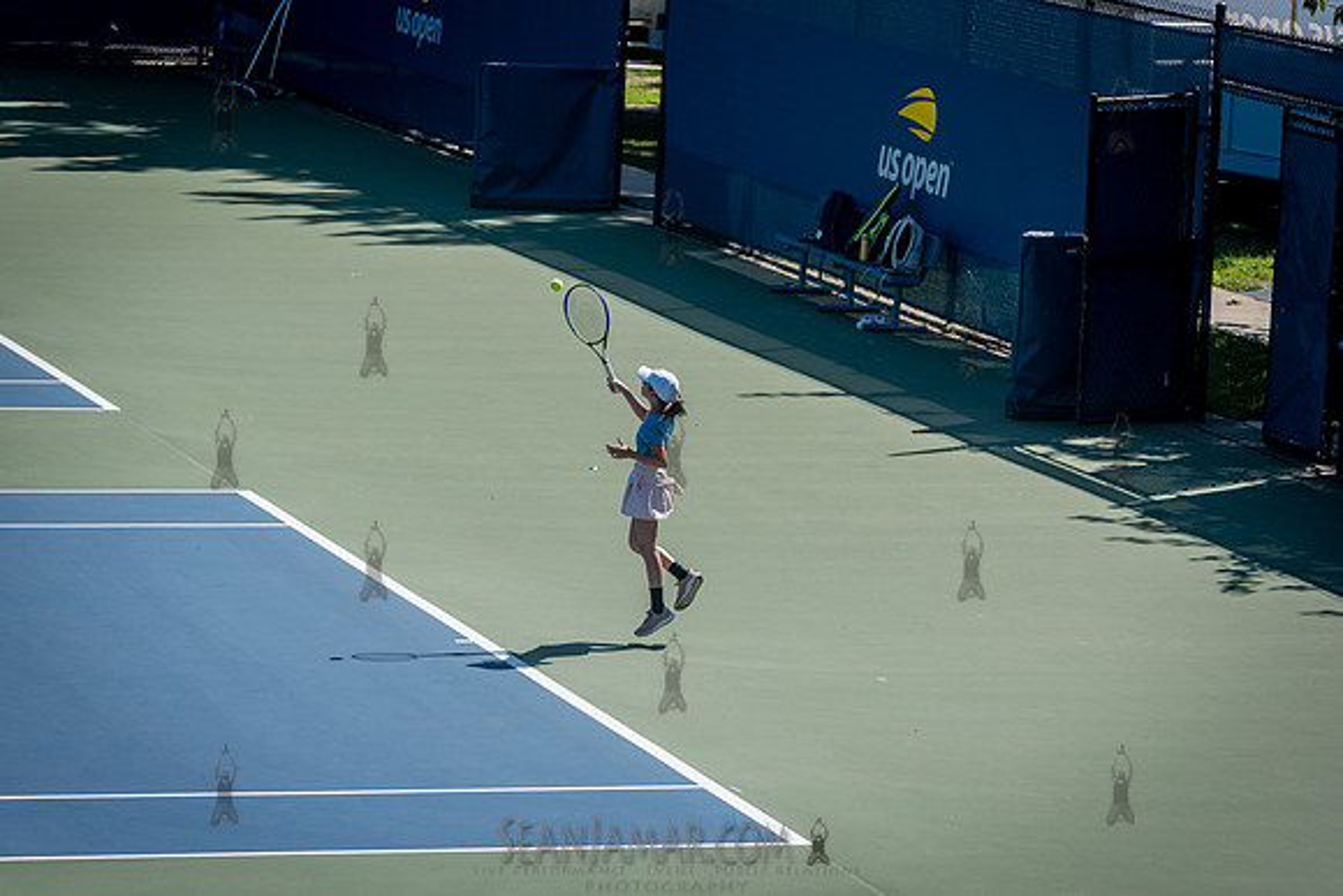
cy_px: 448
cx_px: 672
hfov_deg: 13.2
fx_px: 5783
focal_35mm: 155
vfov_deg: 8.9
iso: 200
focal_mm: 155
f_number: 4
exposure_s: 1/3200
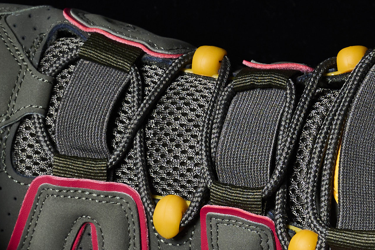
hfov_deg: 8.3
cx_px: 12
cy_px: 426
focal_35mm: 246
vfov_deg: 5.5
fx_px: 2562
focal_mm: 52
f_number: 8
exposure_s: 1/125
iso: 400
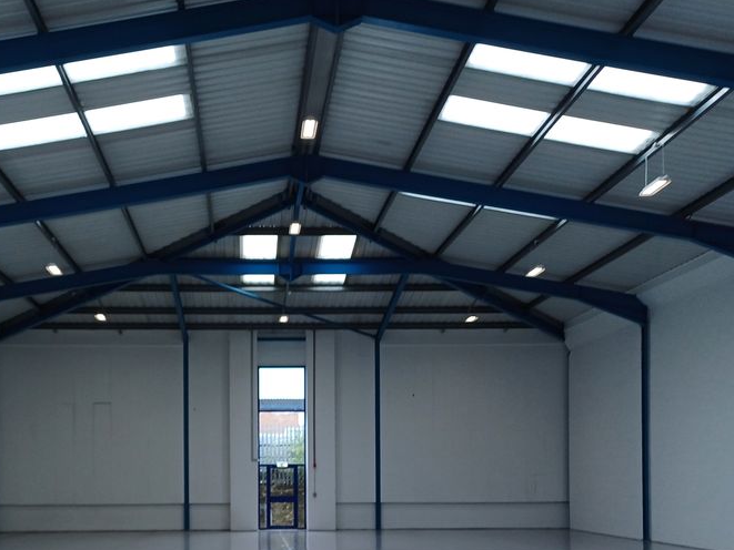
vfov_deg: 33.1
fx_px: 891
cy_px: 459
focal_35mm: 42
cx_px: 284
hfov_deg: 44.5
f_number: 1.8
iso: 50
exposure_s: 1/50
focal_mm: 4.65
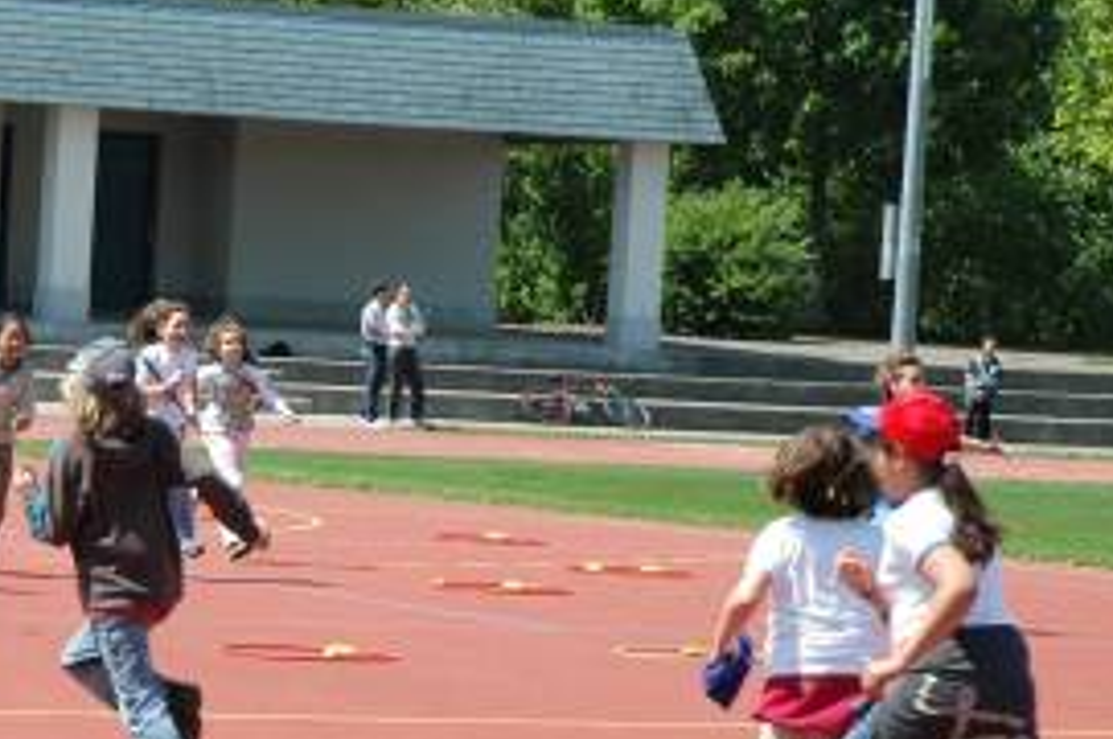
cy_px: 589
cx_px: 16
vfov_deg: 7.0
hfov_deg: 10.5
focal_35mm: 195
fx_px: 6027
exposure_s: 1/400
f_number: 10
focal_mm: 55
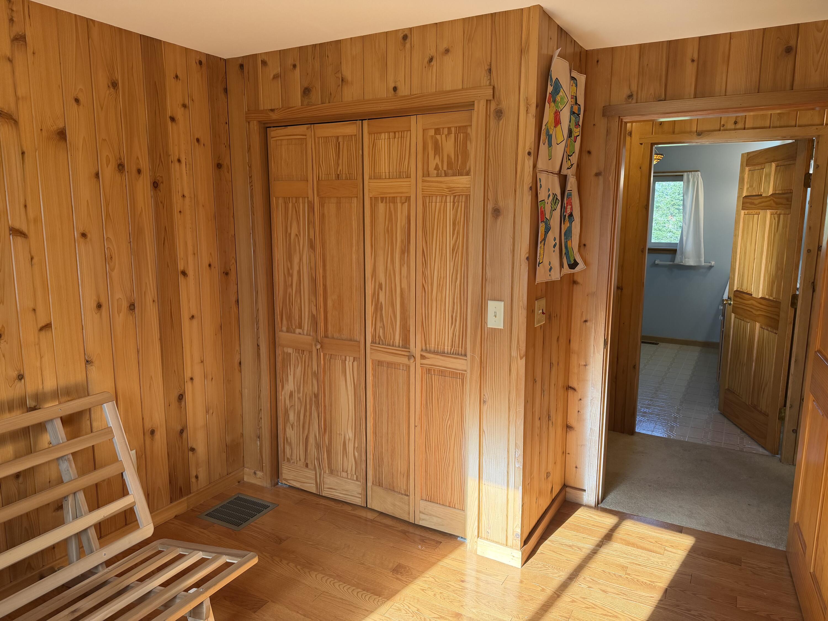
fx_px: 574
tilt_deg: -8.3
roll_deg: +0.2
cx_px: 414
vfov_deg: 56.8
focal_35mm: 24
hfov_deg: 71.6
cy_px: 310
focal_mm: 6.76
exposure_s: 1/217
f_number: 1.78
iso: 160
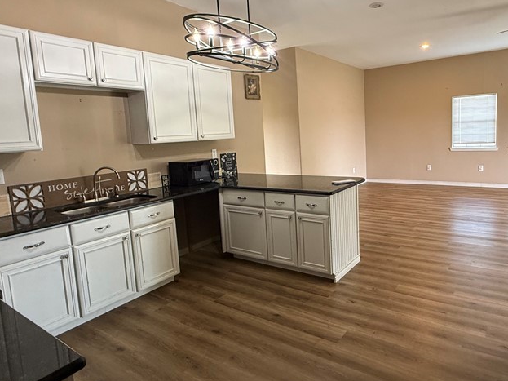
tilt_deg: -6.3
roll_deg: +3.0
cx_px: 302
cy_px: 168
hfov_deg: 73.2
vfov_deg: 58.7
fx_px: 337
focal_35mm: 23
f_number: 2.2
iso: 250
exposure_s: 1/60
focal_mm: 2.22
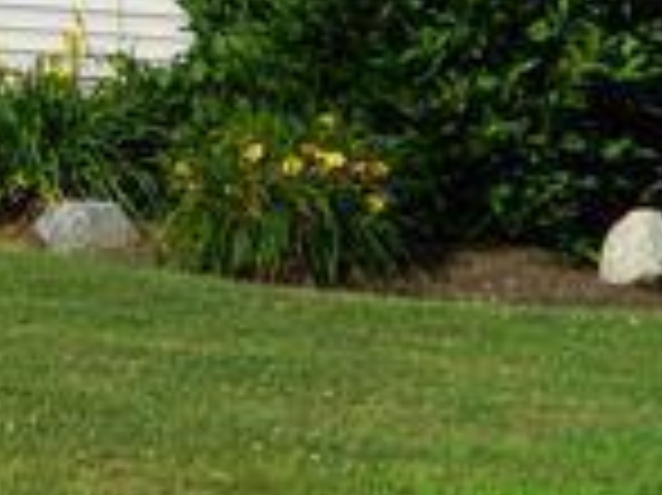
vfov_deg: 5.8
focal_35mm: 249
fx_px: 4758
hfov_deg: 7.7
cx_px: -518
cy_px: -508
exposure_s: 1/800
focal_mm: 10.2
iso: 80
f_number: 3.8
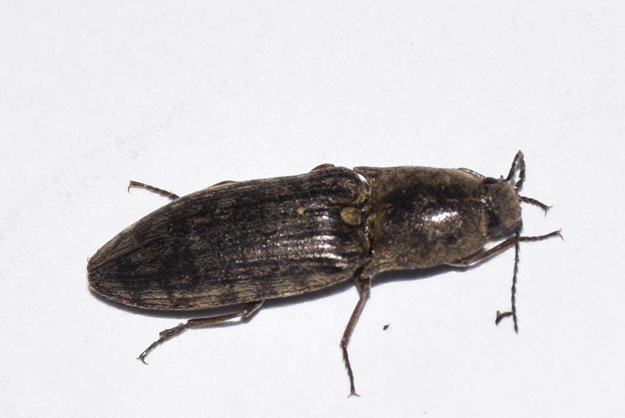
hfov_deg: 9.8
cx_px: 312
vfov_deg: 6.6
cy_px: 209
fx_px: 3649
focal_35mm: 210
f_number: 11
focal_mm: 140
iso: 100
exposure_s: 1/160
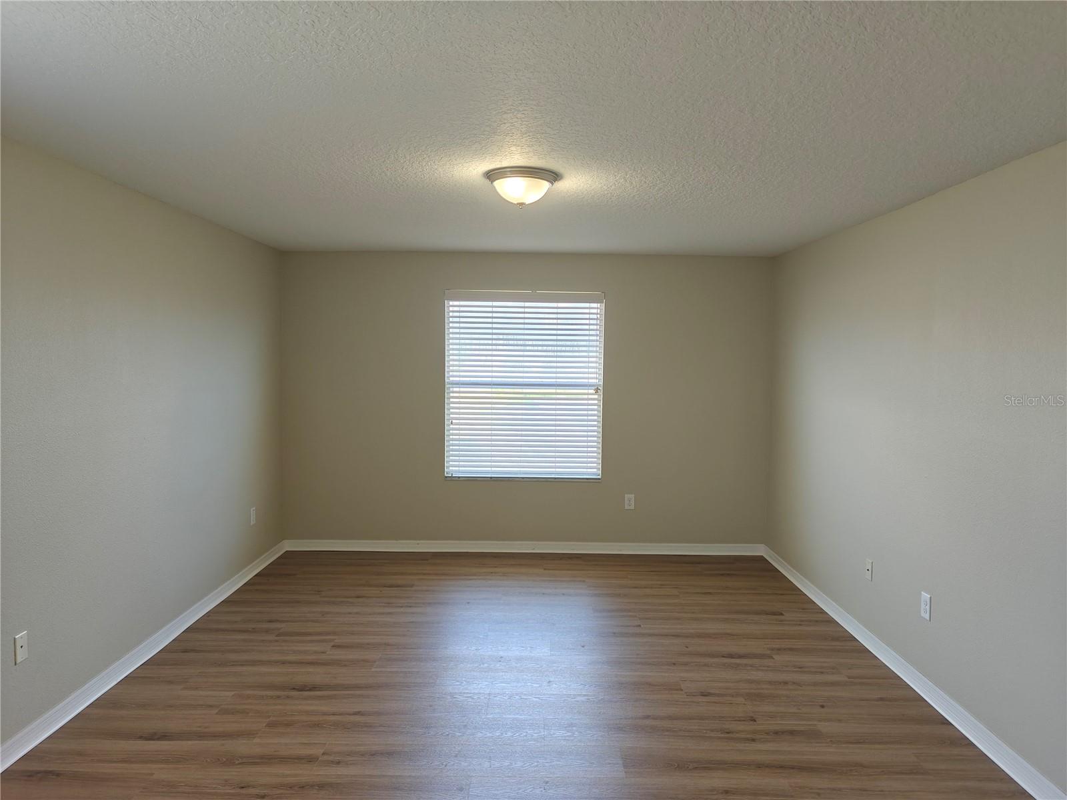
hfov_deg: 73.9
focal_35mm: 23
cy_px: 400
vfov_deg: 58.9
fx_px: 709
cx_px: 534
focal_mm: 6.06
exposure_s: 1/120
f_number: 1.6
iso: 200
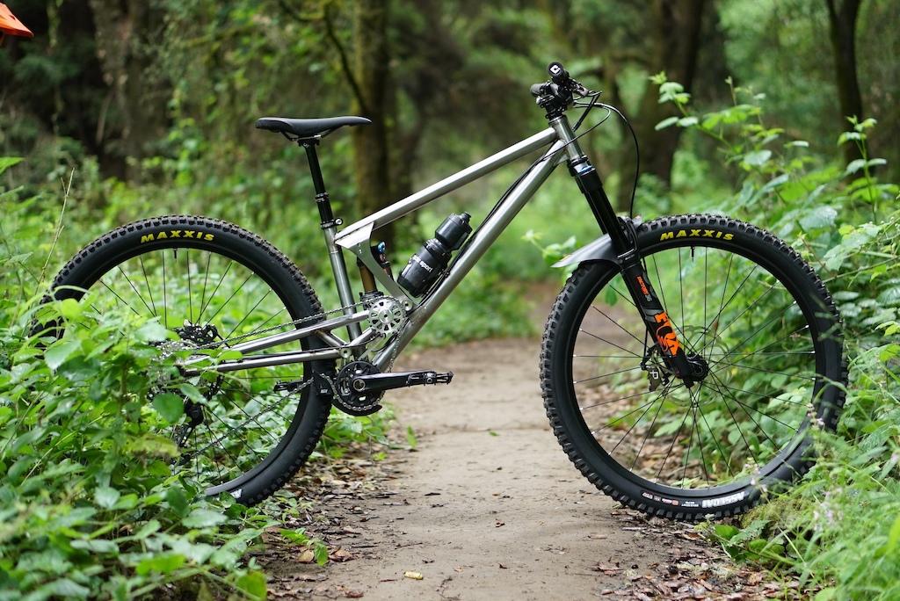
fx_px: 1876
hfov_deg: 27.0
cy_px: 300
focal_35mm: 75
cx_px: 450
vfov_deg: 18.2
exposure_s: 1/400
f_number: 1.8
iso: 640
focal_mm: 50
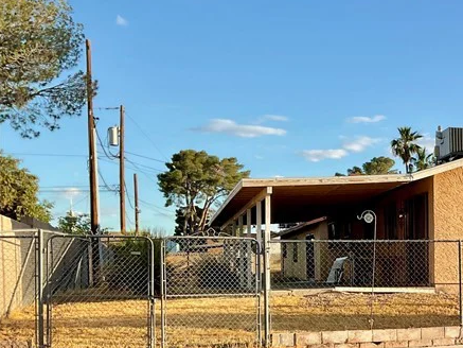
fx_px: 910
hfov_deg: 25.8
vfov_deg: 21.2
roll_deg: +0.3
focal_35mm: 68
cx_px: 540
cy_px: 310
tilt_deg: -2.1
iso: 16
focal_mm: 3
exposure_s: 1/883
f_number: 1.8
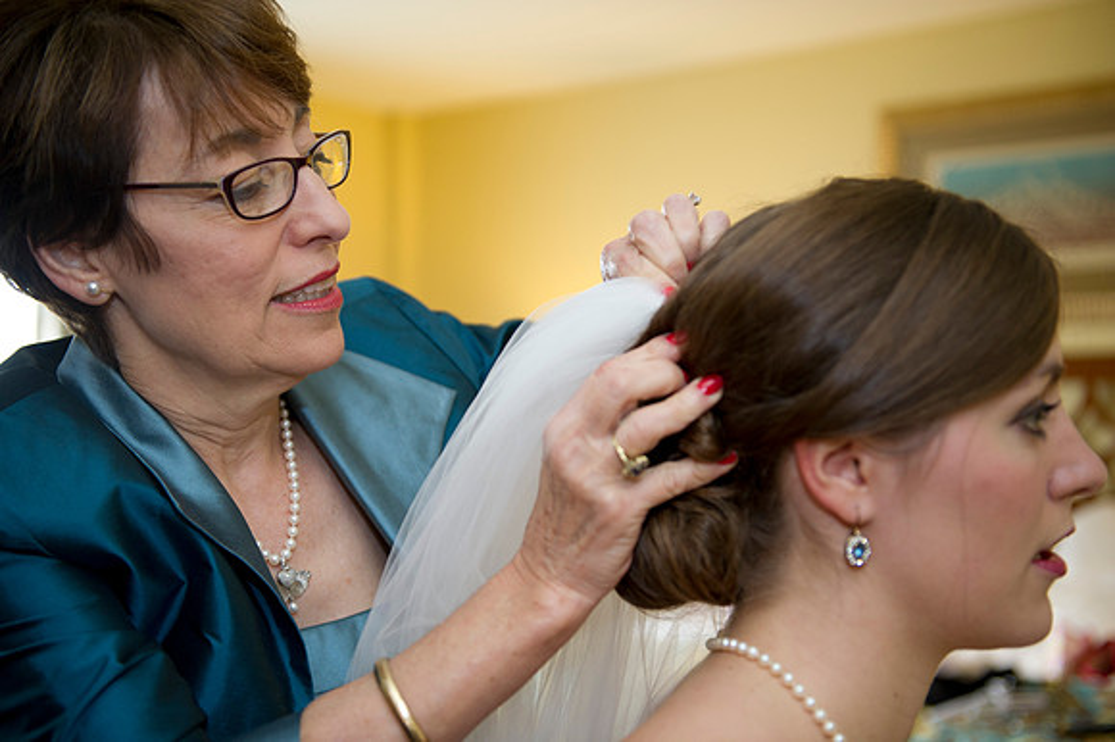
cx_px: 558
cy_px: 371
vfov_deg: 28.0
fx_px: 1486
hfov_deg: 41.1
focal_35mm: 48
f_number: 2.8
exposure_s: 1/125
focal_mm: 48
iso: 640
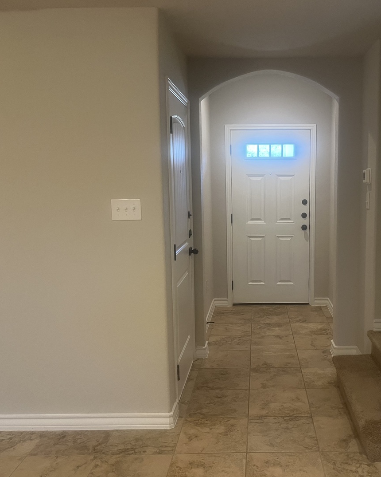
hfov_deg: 42.7
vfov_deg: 52.8
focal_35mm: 34
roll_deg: +0.5
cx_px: 258
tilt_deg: -6.4
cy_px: 238
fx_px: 479
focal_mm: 5.1
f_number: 1.6
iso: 125
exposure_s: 1/60
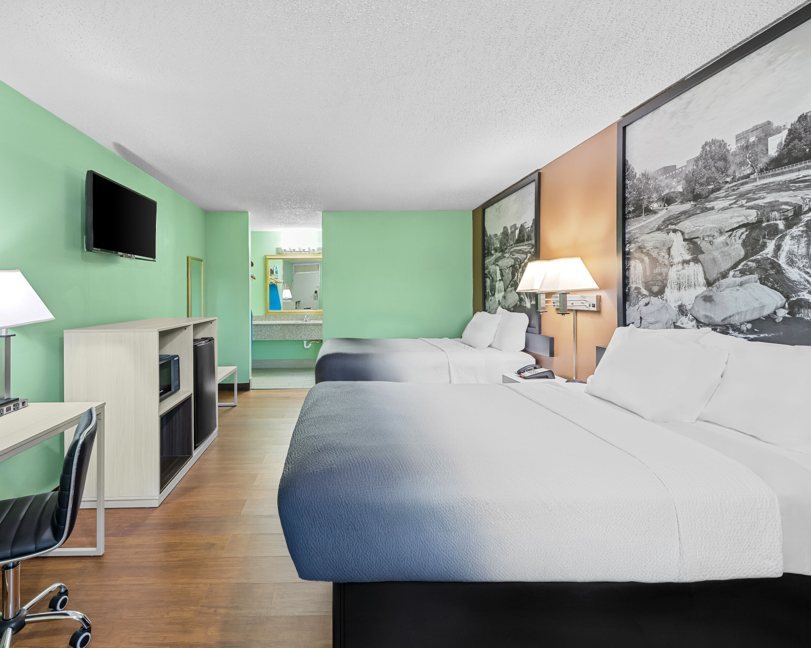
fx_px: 384
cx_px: 339
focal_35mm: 16
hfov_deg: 92.3
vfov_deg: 80.4
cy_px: 324
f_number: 8
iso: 400
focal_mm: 14
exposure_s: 1.6
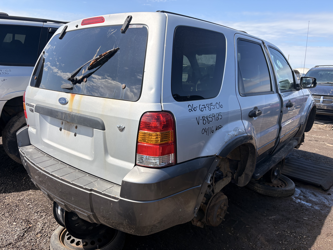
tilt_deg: -11.7
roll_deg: -3.1
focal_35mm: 26
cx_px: 166
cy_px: 125
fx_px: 250
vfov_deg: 53.1
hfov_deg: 67.3
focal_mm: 5.96
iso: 64
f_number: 1.6
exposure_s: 1/2747
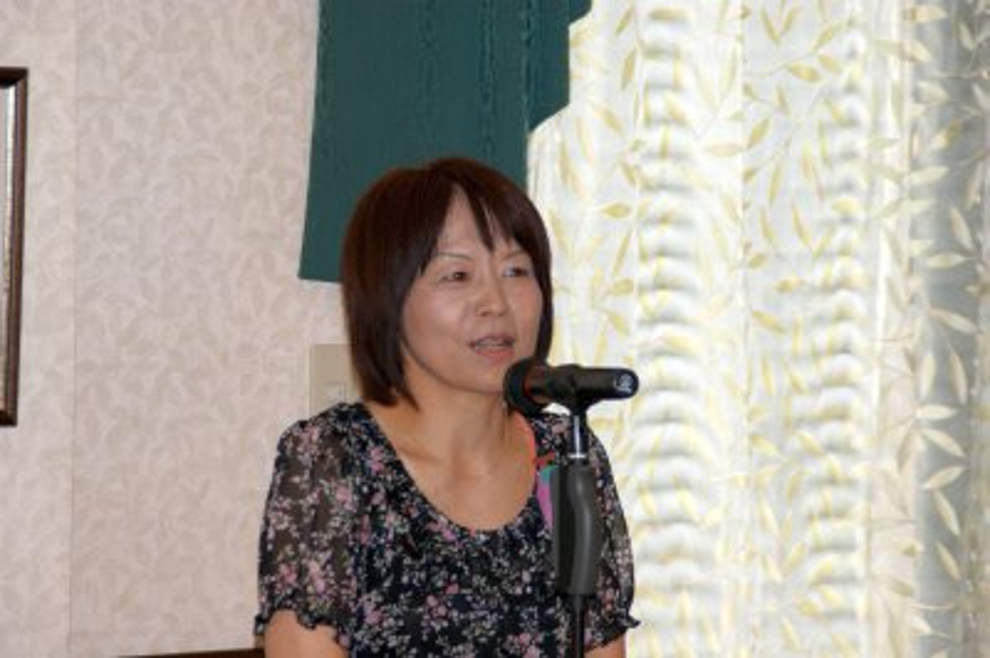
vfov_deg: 7.0
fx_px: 5358
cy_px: 329
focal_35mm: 195
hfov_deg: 10.6
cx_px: 495
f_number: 6.3
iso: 400
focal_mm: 130
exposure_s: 1/160
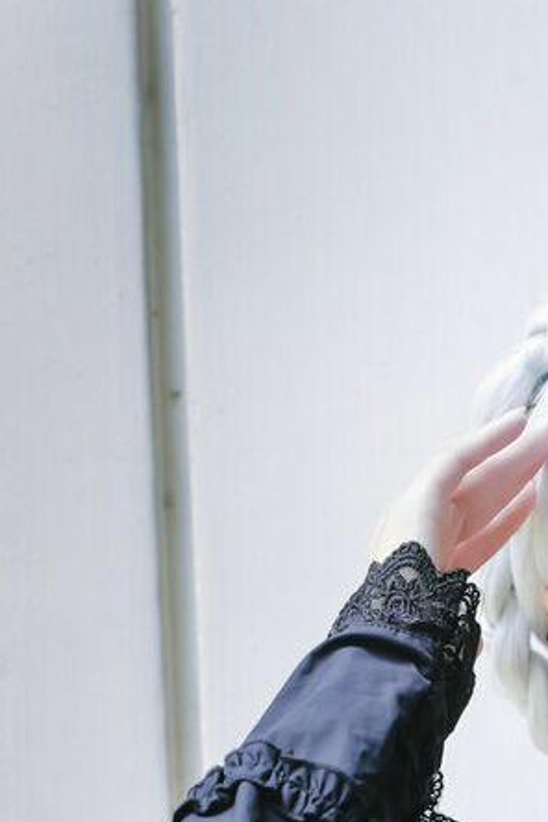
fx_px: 3973
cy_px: 988
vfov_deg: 11.6
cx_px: 792
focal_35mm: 174
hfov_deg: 7.8
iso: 200
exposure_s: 1/160
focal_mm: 50
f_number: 2.8
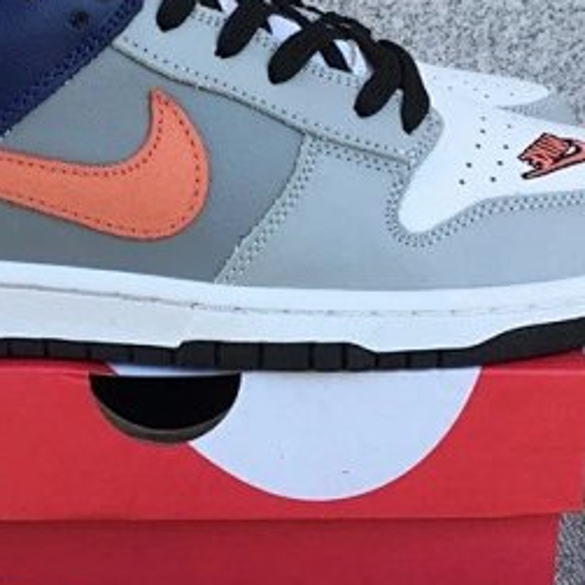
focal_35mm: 70
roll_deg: -0.3
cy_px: 273
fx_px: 1338
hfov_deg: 24.5
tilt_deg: -18.1
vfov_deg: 24.7
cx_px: 175
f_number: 2.4
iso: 25
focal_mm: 3.3
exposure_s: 1/248
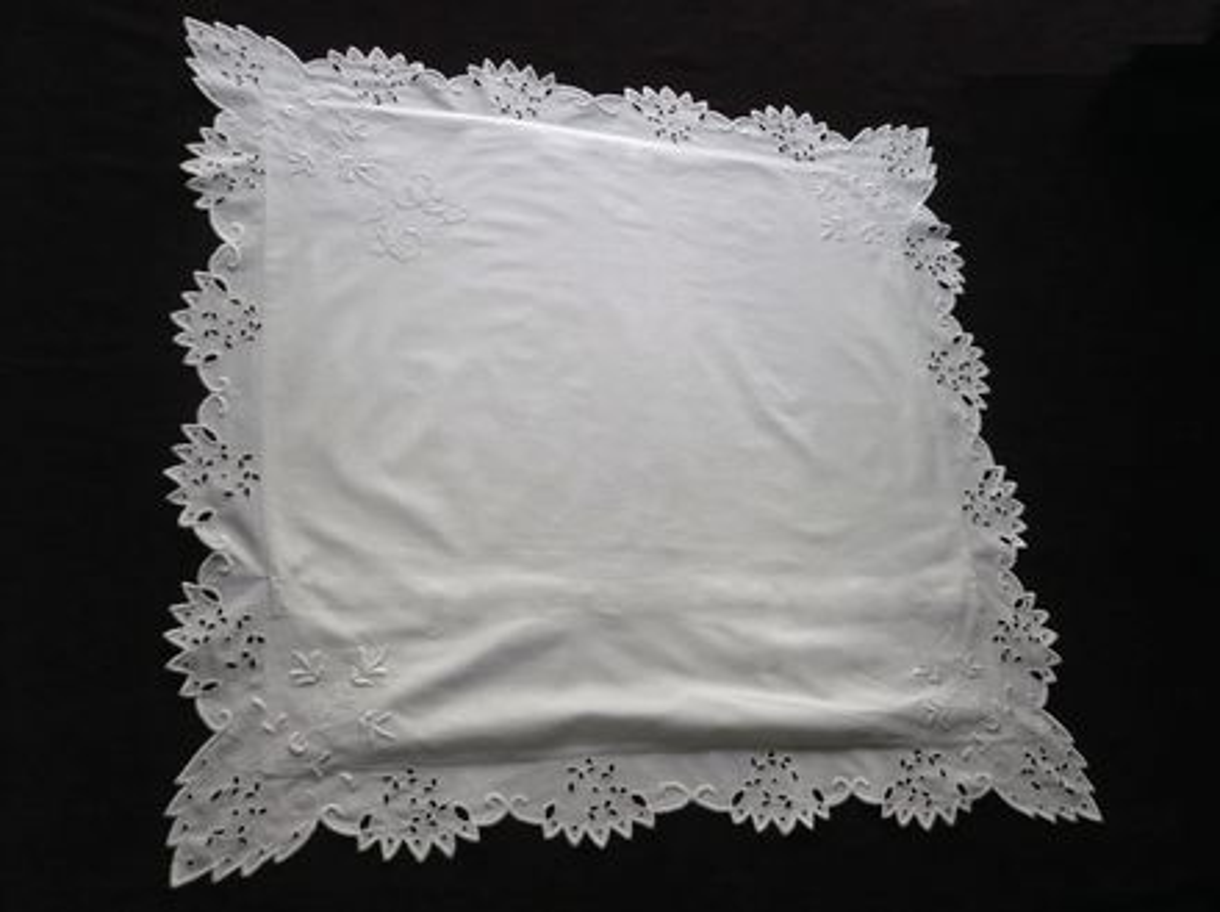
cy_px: 456
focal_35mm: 35
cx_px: 610
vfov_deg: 40.6
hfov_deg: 52.7
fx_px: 1232
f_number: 2.8
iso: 400
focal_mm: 5.8
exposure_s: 1/400
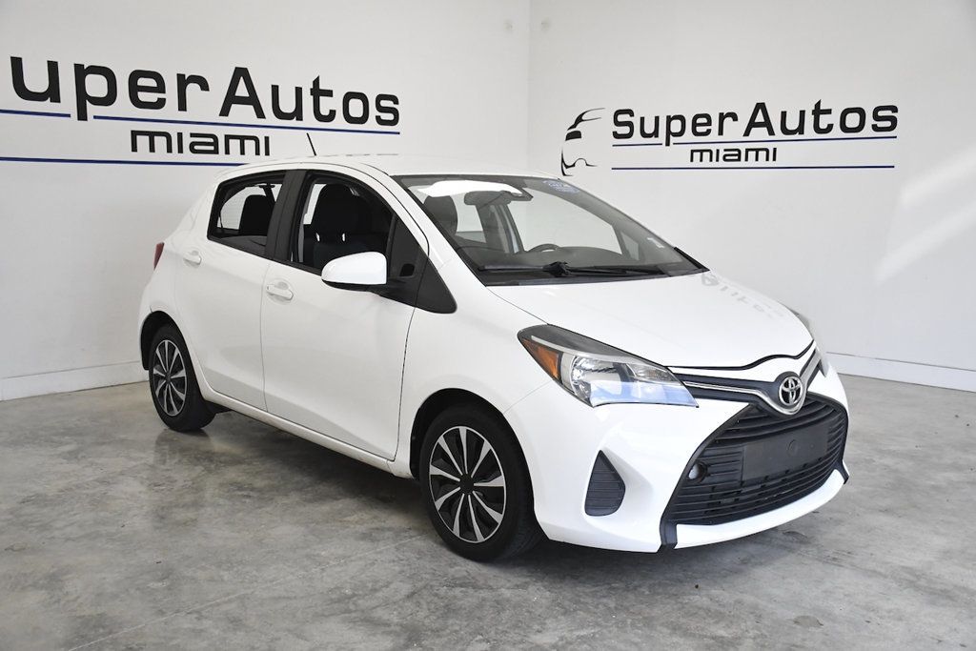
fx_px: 976
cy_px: 326
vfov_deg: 36.9
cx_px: 488
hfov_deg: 53.1
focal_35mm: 36
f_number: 3.8
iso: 2500
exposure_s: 1/3200
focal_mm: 24
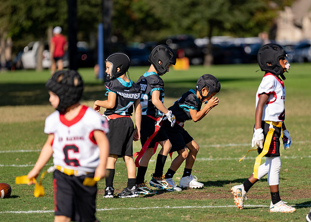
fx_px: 2194
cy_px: 125
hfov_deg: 8.1
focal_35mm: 248
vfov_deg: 5.8
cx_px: 190
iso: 160
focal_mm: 200
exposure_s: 1/3200
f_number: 2.8
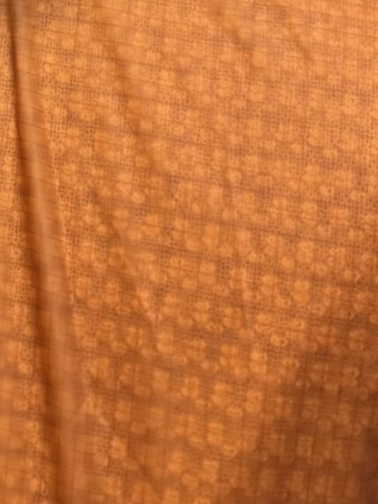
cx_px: -245
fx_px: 1557
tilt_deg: -8.7
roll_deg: +1.7
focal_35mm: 107
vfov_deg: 16.6
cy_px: -270
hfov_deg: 12.9
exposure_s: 1/50
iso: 160
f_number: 1.78
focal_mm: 6.76
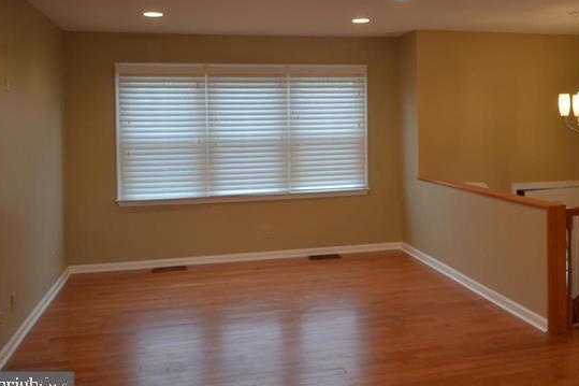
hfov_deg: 47.8
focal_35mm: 40
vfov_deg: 33.2
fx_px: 643
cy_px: 143
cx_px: 377
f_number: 4
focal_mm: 20
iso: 400
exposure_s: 1/60
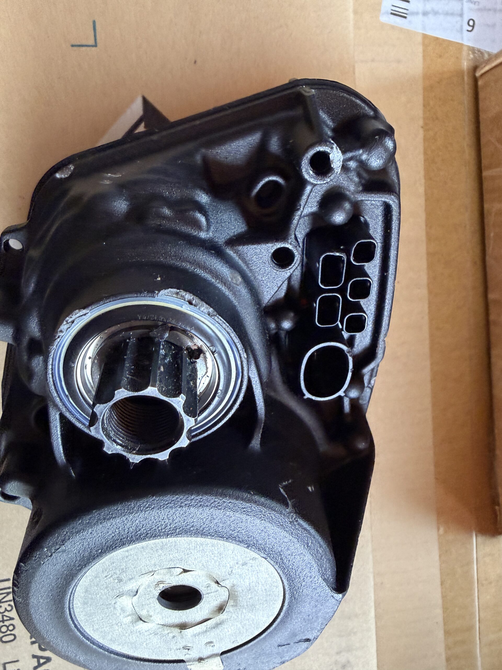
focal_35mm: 26
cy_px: 335
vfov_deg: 67.3
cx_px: 251
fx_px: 503
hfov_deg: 53.1
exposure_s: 1/60
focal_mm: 2.22
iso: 500
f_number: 2.2
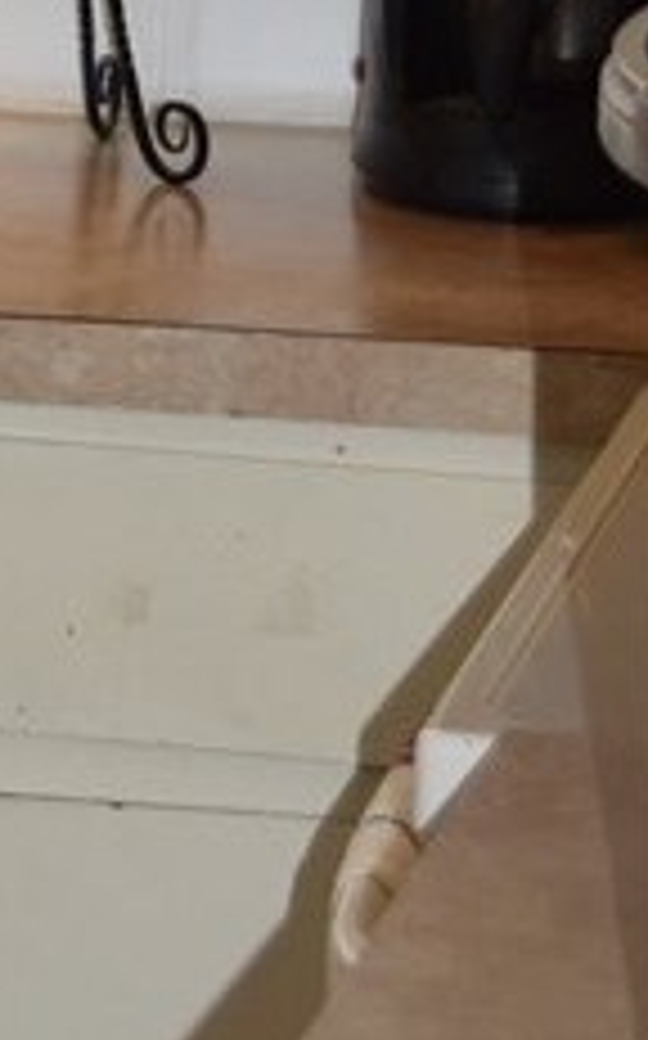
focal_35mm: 273
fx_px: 7728
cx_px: -626
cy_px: -599
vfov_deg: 7.5
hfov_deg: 4.7
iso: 720
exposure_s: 1/125
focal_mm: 38
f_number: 5.6
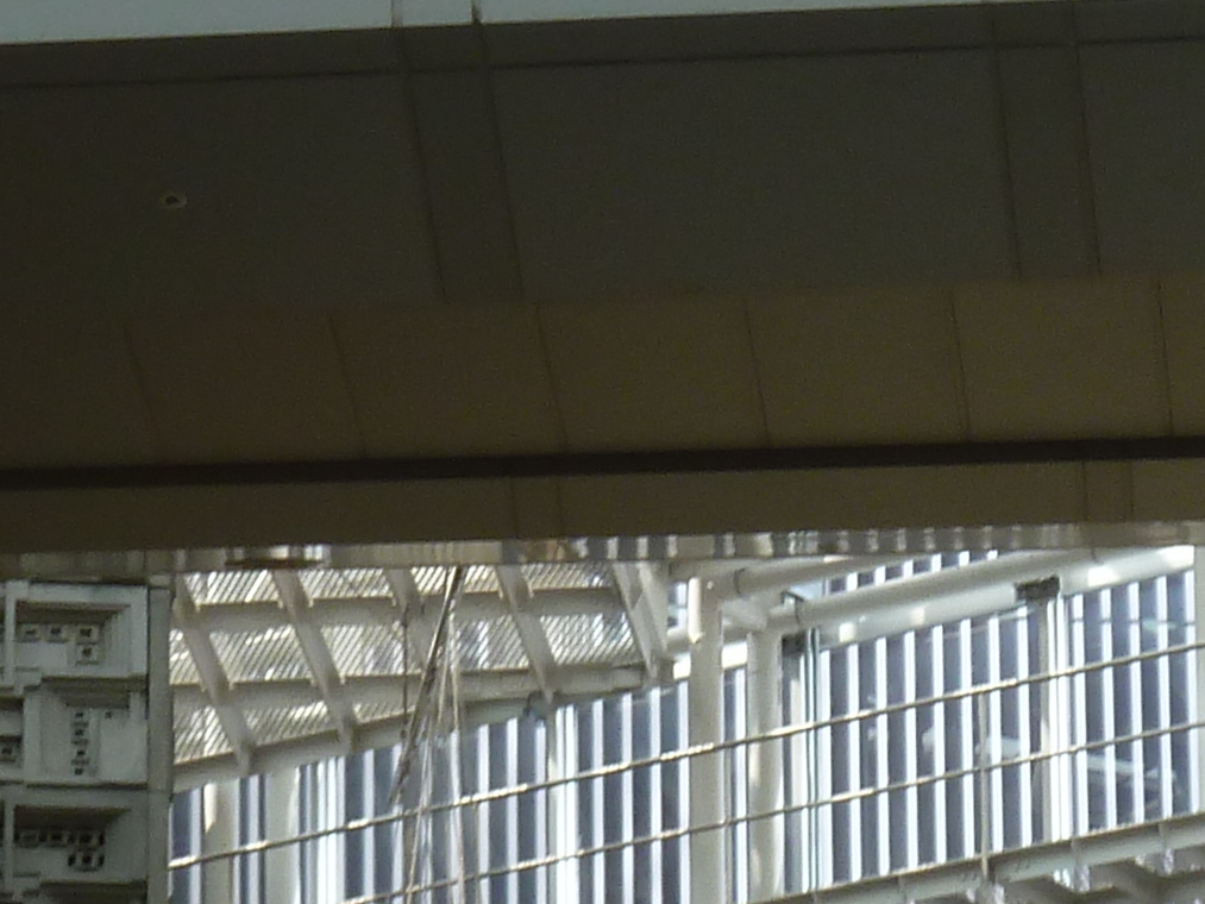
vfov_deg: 3.9
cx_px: 801
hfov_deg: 5.2
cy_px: -175
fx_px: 13195
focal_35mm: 379
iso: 80
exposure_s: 1/50
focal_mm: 15.8
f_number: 4.3
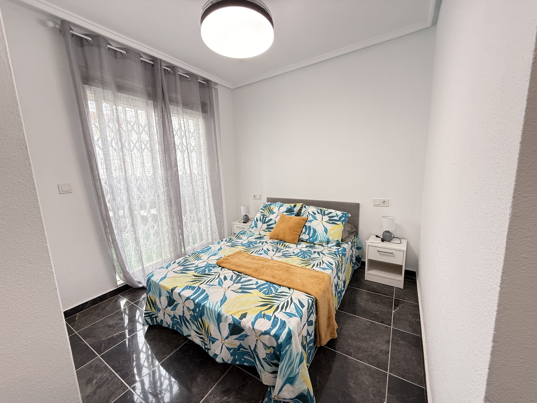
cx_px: 268
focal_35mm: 14
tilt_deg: -9.9
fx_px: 217
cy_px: 202
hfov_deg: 102.1
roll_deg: +2.2
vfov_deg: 85.7
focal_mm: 2.22
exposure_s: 1/80
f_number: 2.2
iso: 320
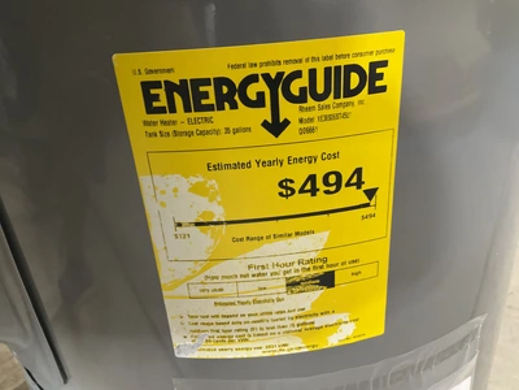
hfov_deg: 61.7
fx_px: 435
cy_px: 195
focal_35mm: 29
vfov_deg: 48.2
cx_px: 260
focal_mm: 3
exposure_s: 1/60
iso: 250
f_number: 1.8
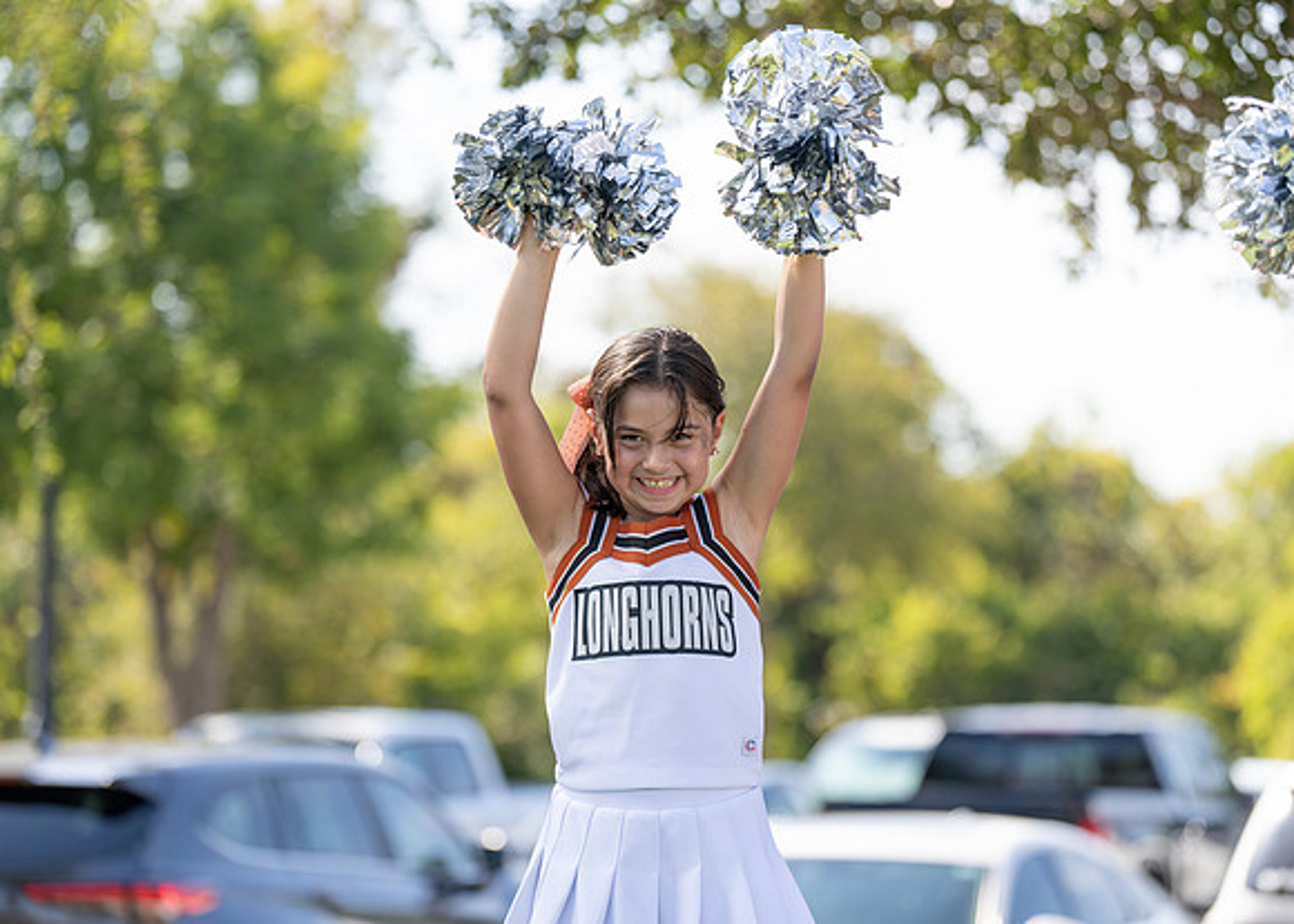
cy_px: 462
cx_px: 647
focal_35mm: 129
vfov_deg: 11.1
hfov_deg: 15.5
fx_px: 4757
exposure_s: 1/1000
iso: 160
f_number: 2.8
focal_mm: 122
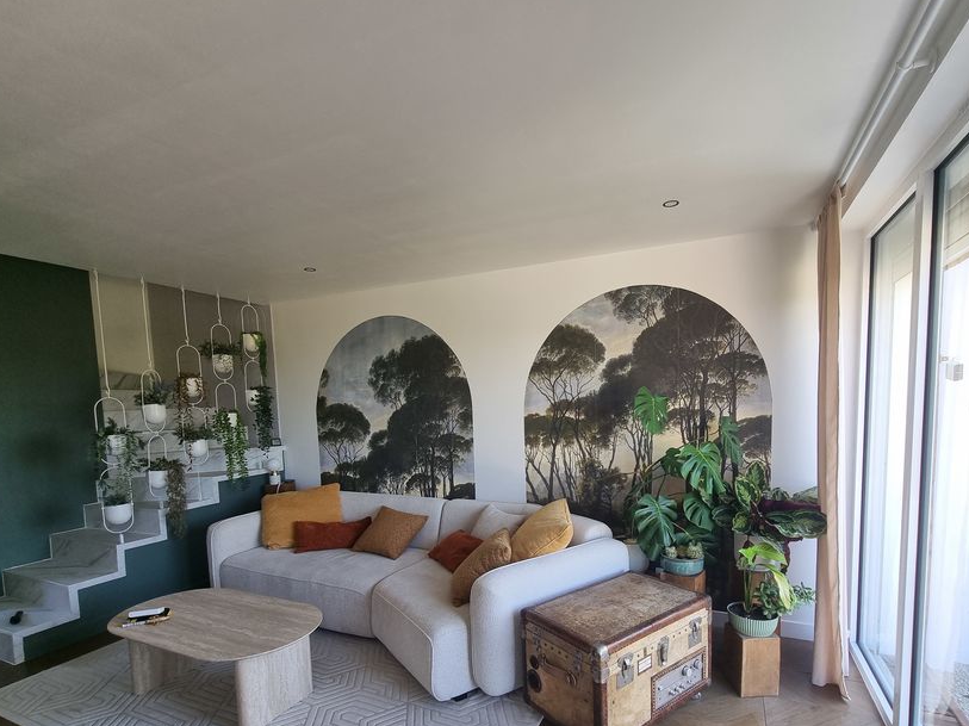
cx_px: 522
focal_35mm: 16
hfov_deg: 94.3
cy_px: 433
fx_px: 448
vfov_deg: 77.2
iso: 80
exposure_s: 1/120
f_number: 2.2
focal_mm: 2.2
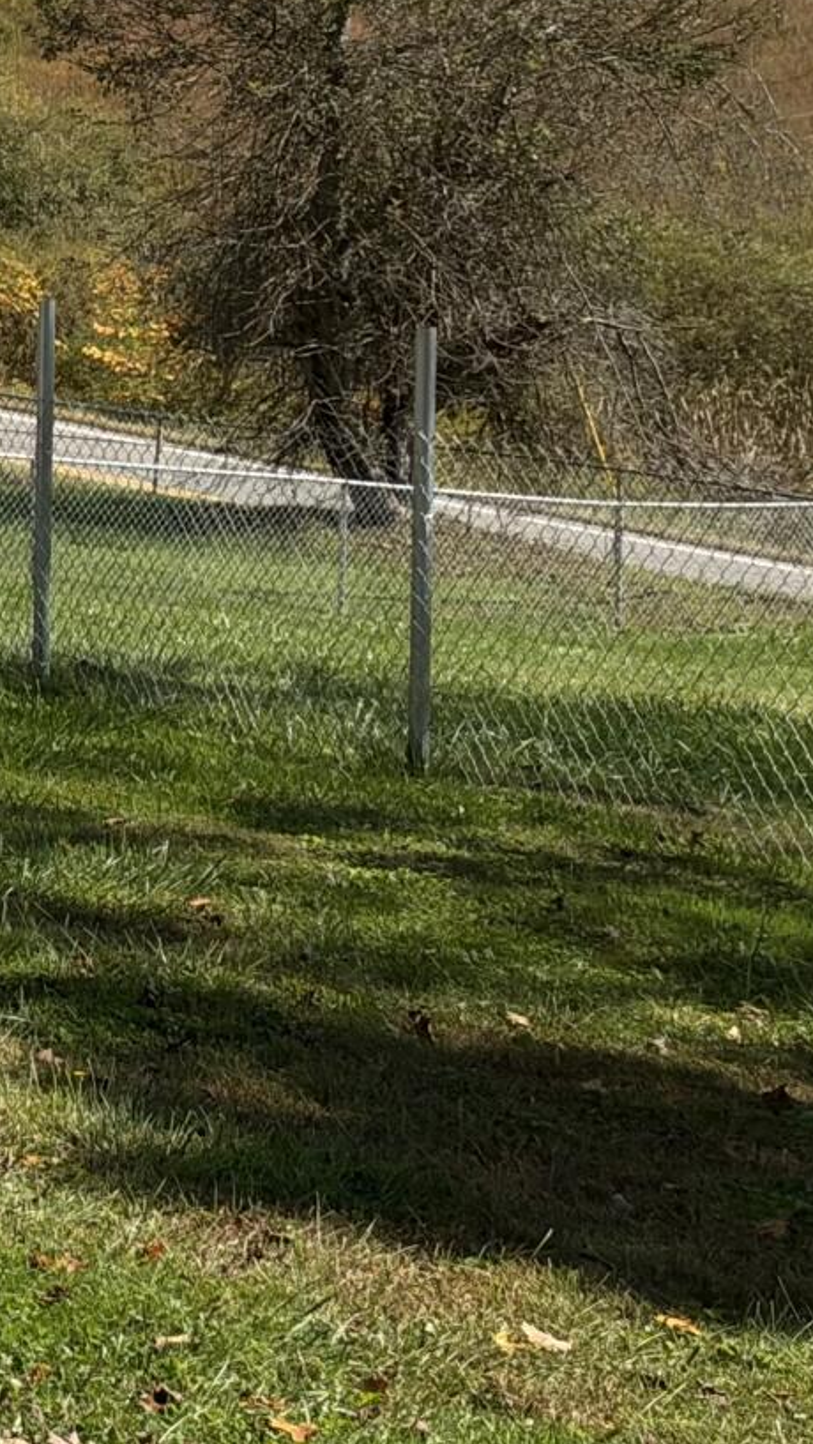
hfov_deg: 9.3
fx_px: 3676
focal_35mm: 96
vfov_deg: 21.6
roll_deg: +0.5
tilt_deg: -2.7
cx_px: -1805
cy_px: 69
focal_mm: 6.93
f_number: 1.8
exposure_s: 1/2976
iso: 64
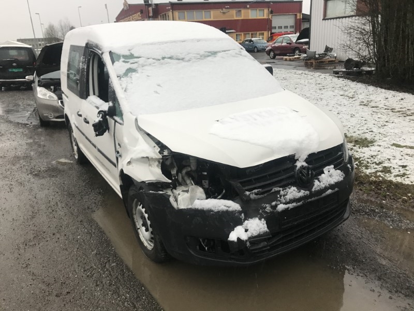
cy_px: 156
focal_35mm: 28
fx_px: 335
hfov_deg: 63.4
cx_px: 207
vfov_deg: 49.7
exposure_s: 1/33
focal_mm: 3.99
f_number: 1.8
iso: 25
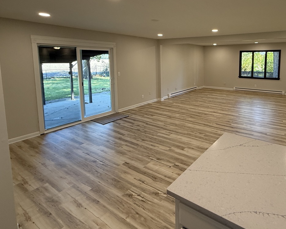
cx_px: 196
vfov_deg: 63.8
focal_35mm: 21
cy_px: 76
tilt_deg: -4.9
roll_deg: +0.4
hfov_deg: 74.7
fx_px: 178
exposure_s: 1/120
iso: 160
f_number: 2.2
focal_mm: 2.22
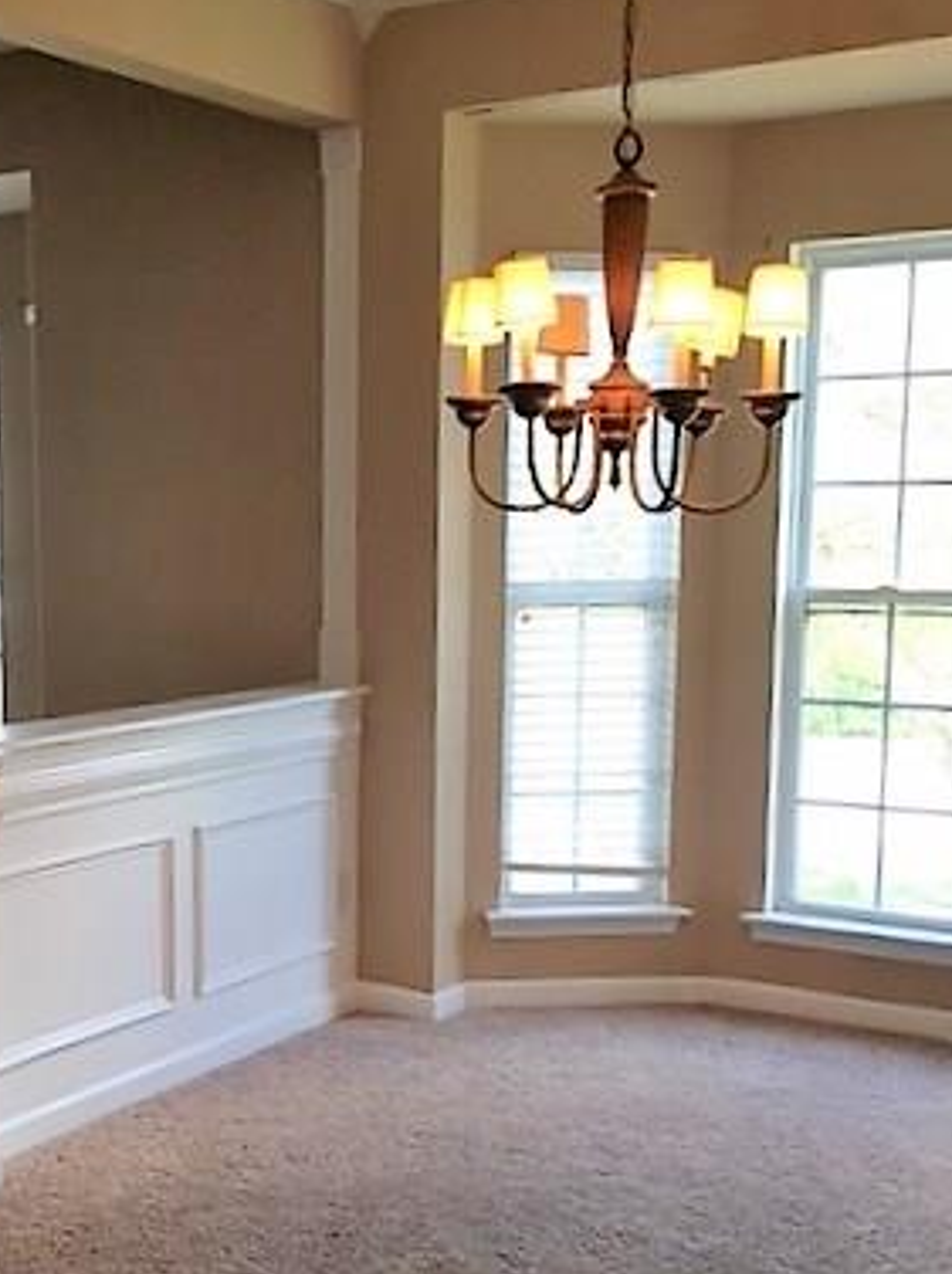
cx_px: 234
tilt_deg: -8.4
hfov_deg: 30.3
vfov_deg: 40.2
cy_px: 795
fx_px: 1727
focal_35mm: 47
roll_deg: -2.4
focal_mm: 4.15
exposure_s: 1/60
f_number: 2.2
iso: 32
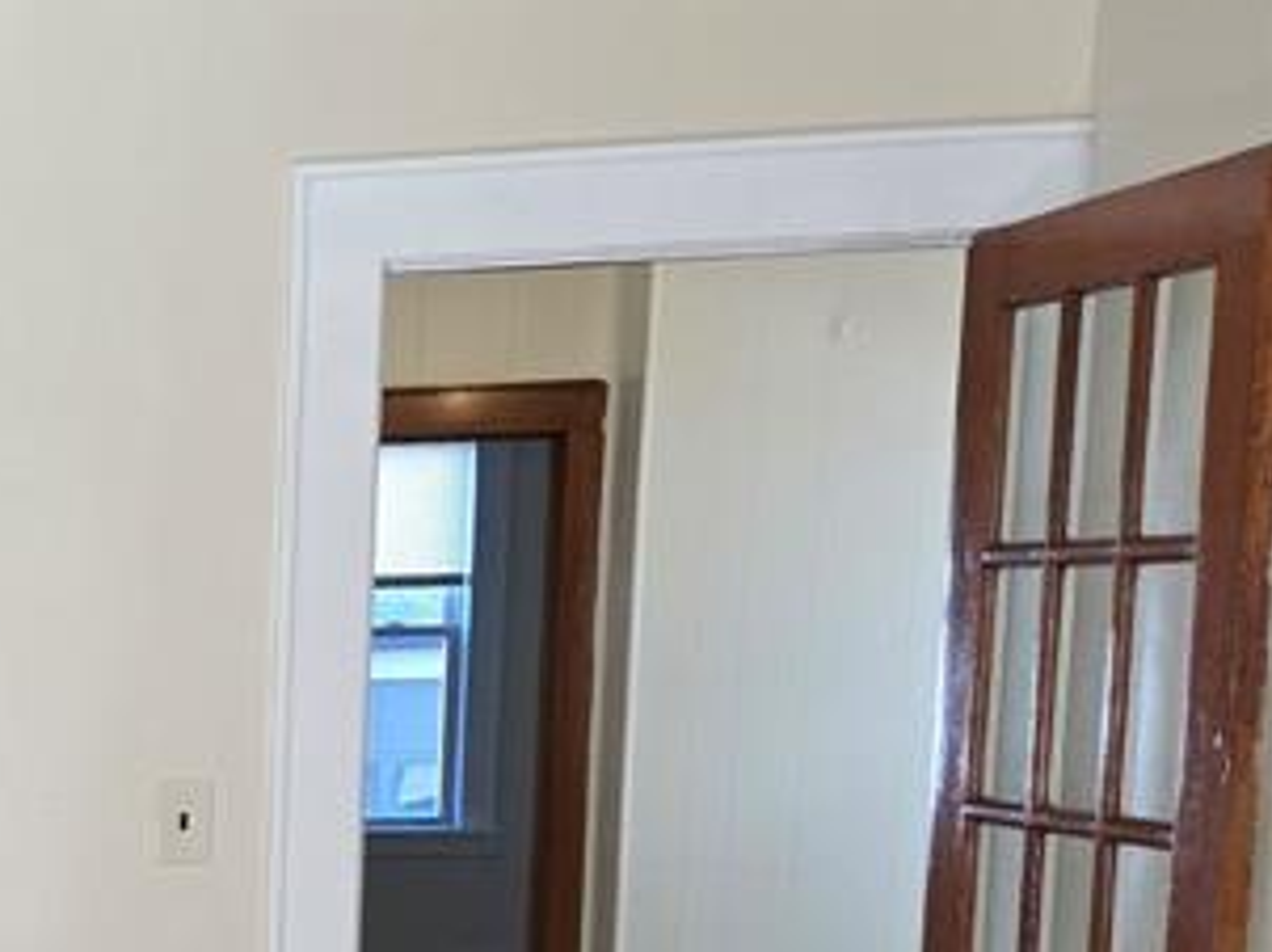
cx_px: -876
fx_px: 2864
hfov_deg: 19.9
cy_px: 1024
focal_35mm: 78
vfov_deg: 18.2
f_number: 1.8
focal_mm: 5.4
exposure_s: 1/120
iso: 160
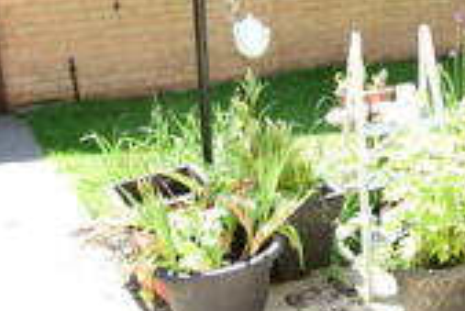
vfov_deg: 23.0
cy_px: 48
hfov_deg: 29.0
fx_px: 750
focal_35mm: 58
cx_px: 581
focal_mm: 10
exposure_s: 1/500
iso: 800
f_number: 9
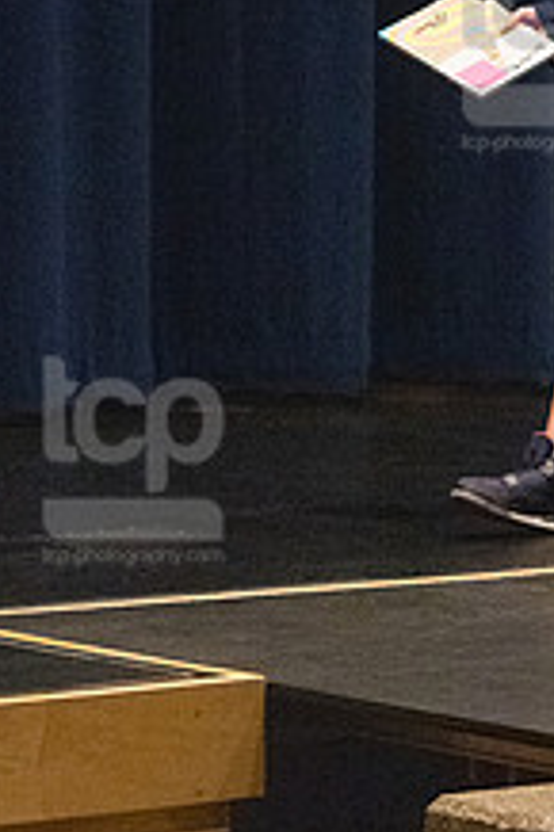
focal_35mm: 285
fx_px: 6589
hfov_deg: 4.8
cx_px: 552
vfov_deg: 7.2
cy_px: 46
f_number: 3.2
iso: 10000
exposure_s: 1/400
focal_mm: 92
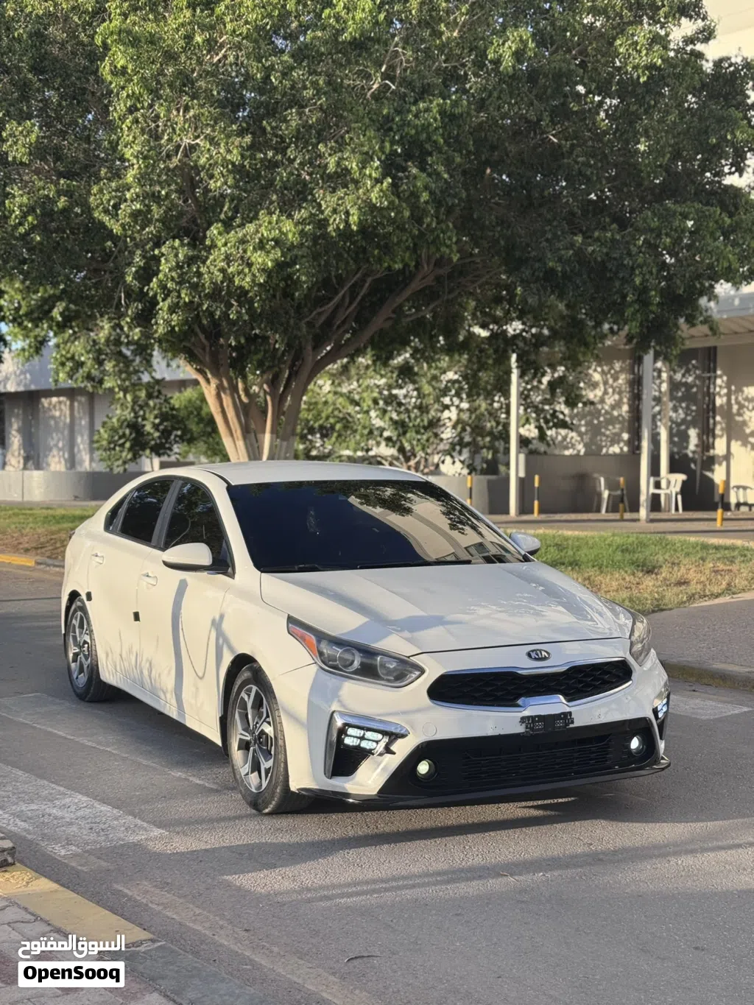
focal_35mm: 48
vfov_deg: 39.7
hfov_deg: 30.3
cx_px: 377
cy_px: 502
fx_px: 1394
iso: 64
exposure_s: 1/1238
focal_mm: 6.76
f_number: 1.78
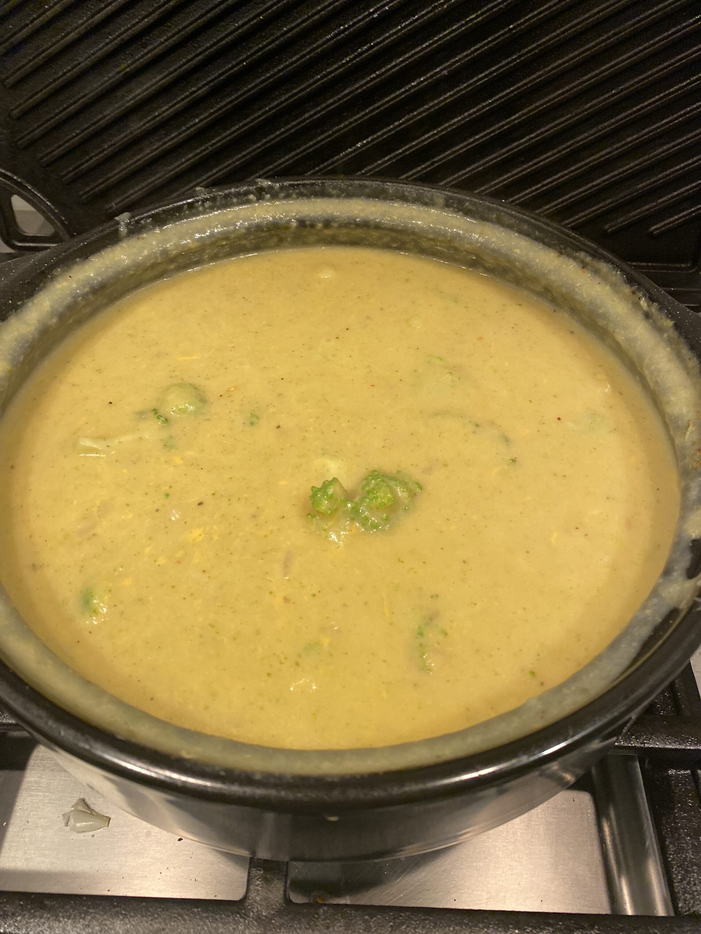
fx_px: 702
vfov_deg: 67.3
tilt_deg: -48.4
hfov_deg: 53.1
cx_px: 350
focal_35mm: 26
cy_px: 467
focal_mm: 4.25
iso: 160
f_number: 1.8
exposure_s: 1/60
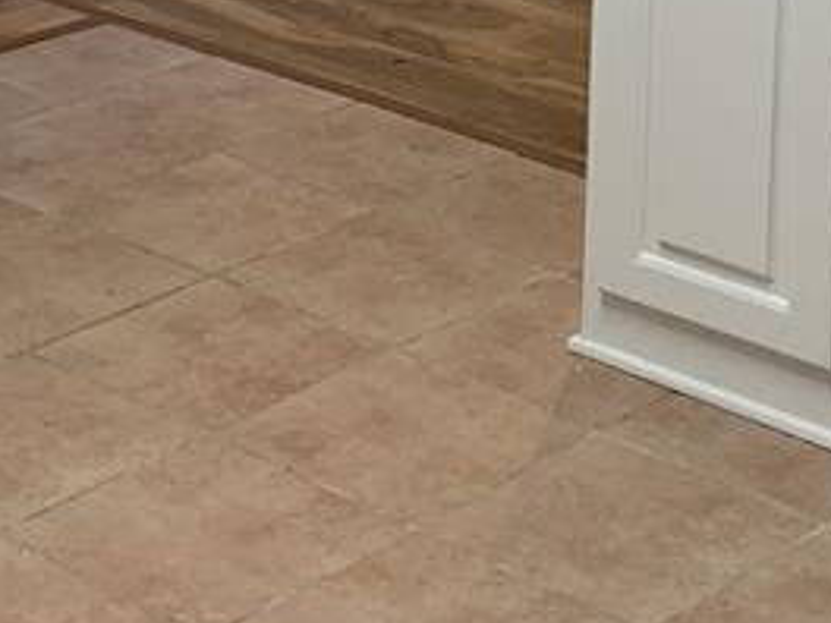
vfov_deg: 11.2
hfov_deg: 15.6
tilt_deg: -11.3
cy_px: -346
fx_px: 3025
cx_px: 497
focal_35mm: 126
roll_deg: -0.7
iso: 80
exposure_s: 1/60
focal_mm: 4.25
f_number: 1.8
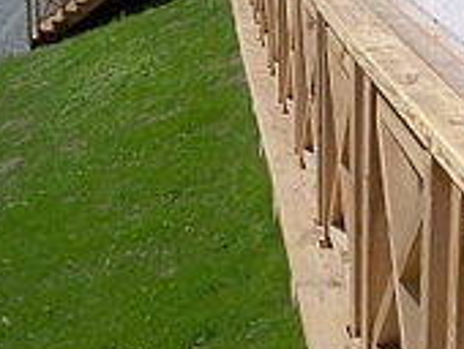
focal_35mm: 80
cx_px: 439
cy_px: -14
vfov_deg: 17.9
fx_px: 1074
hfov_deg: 23.6
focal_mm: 5.6
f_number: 5.6
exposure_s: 1/1000
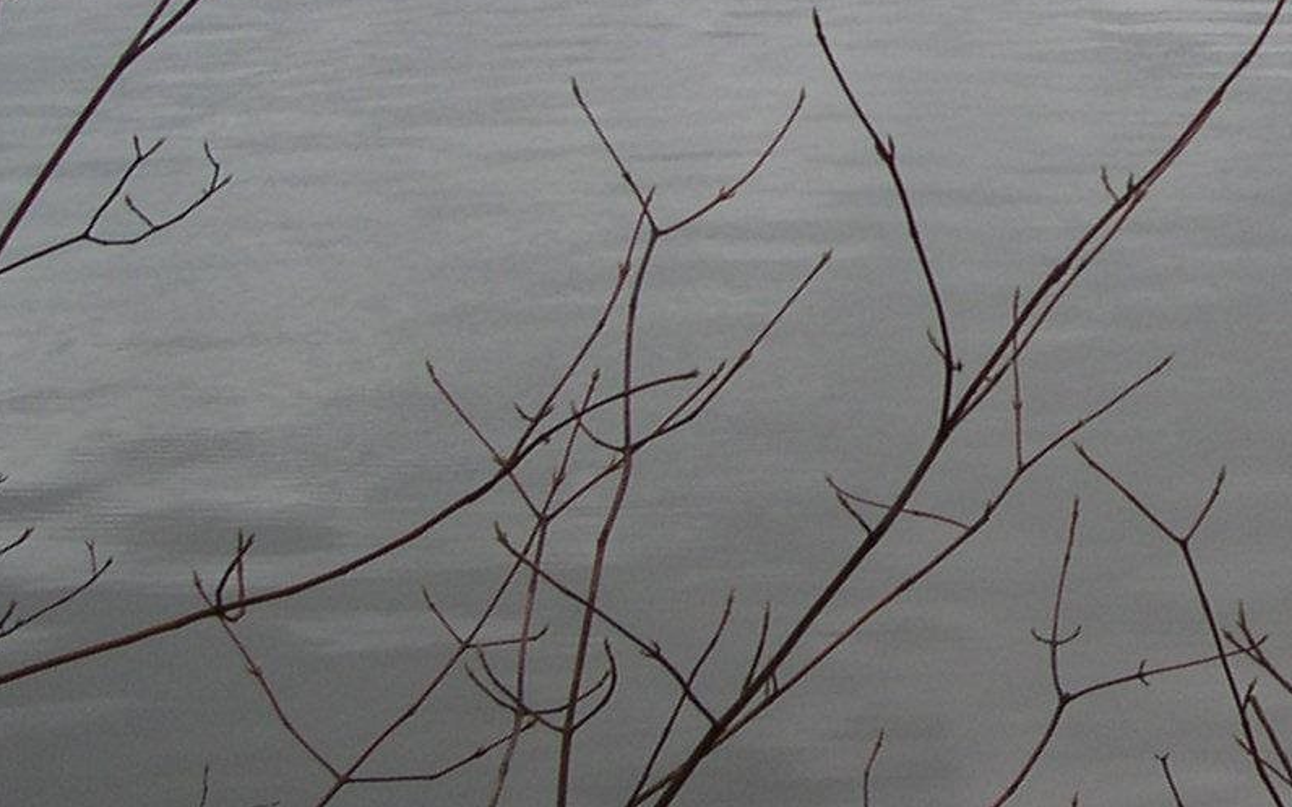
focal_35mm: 115
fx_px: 4048
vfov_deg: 11.2
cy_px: -120
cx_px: 1733
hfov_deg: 17.0
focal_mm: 8
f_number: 7.6
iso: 100
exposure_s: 1/178
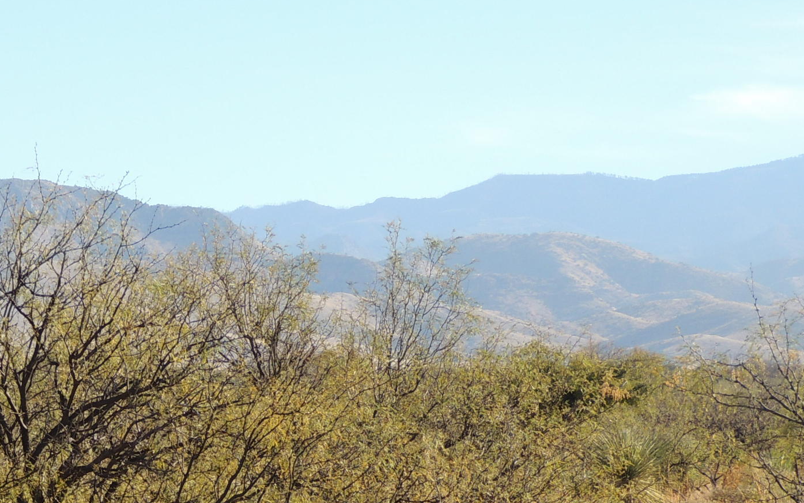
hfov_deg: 9.2
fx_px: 4996
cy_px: 557
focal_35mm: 228
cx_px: 48
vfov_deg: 5.7
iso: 100
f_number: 4.1
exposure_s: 1/400
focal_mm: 17.8
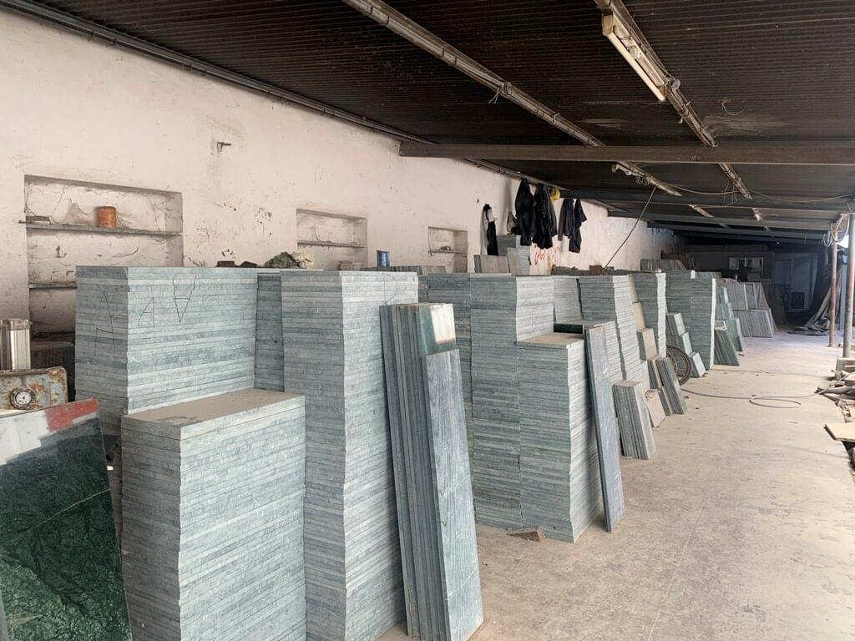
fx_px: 642
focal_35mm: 26
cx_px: 428
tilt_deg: -3.9
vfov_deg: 53.1
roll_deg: +0.3
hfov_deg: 67.3
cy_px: 320
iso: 25
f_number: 1.8
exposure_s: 1/122
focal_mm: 4.25
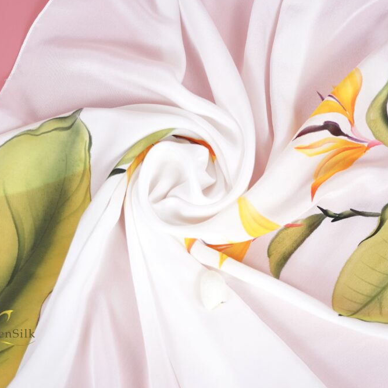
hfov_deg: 36.0
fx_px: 596
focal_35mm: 47
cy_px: 191
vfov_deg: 36.1
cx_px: 207
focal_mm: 36
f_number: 2.8
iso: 400
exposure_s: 1/400
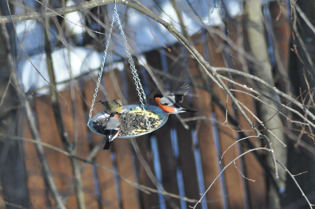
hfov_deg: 4.6
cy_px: 105
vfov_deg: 3.0
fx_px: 3959
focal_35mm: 453
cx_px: 158
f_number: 7.1
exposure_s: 1/2000
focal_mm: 300
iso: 1250
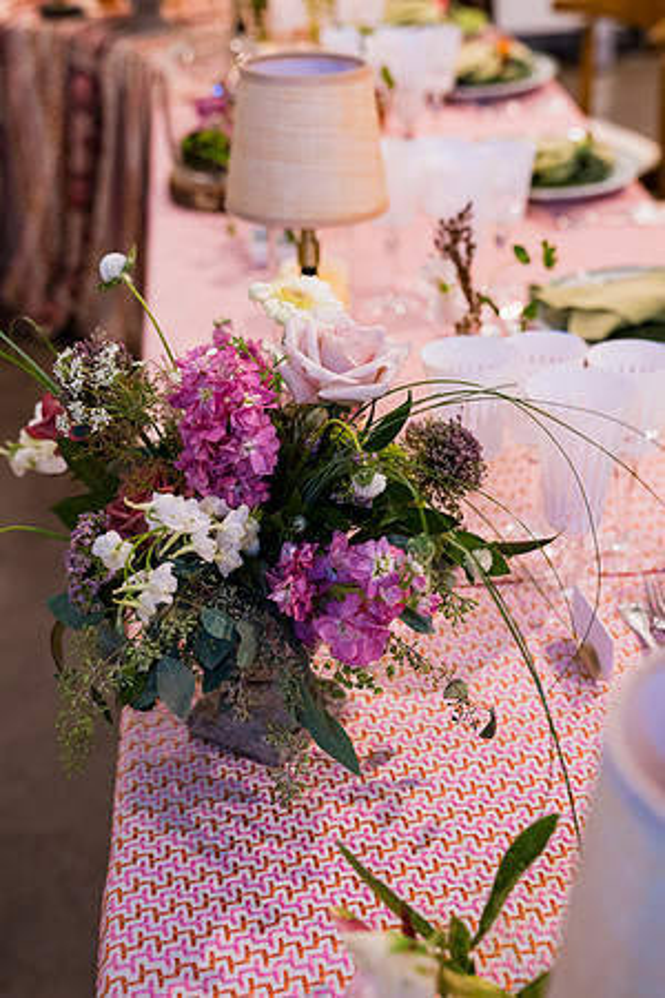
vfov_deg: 38.9
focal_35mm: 51
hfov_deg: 26.5
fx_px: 1413
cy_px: 499
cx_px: 332
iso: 800
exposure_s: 1/100
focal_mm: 51
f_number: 3.5
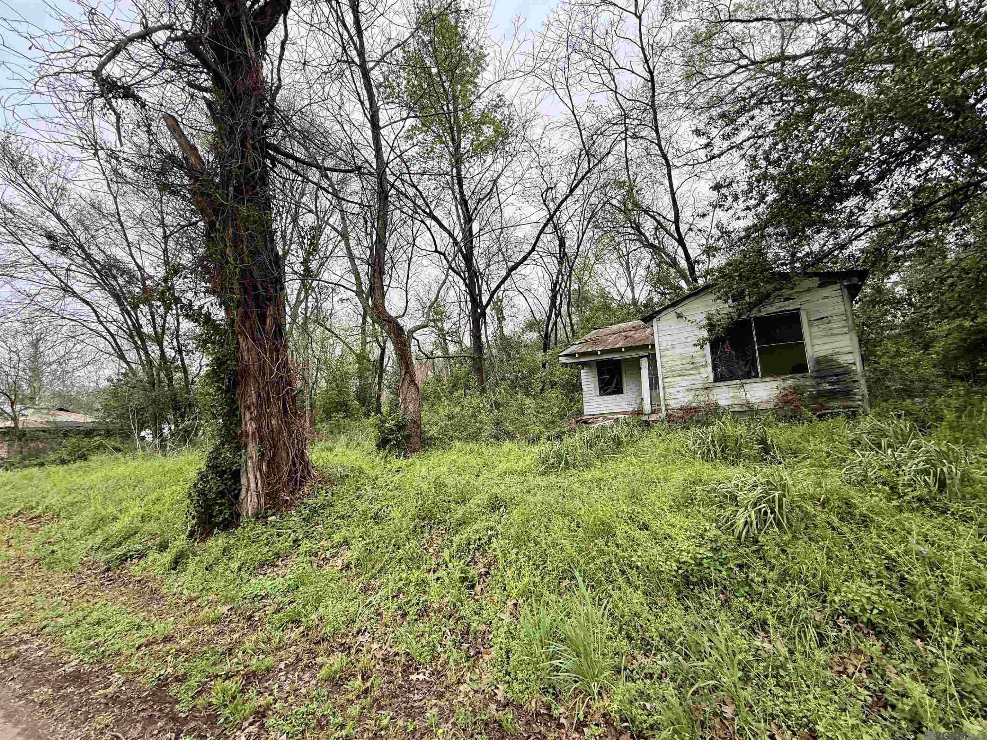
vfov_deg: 85.7
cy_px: 370
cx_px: 494
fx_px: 399
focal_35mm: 14
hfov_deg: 102.1
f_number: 2.2
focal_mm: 2.22
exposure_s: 1/442
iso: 64
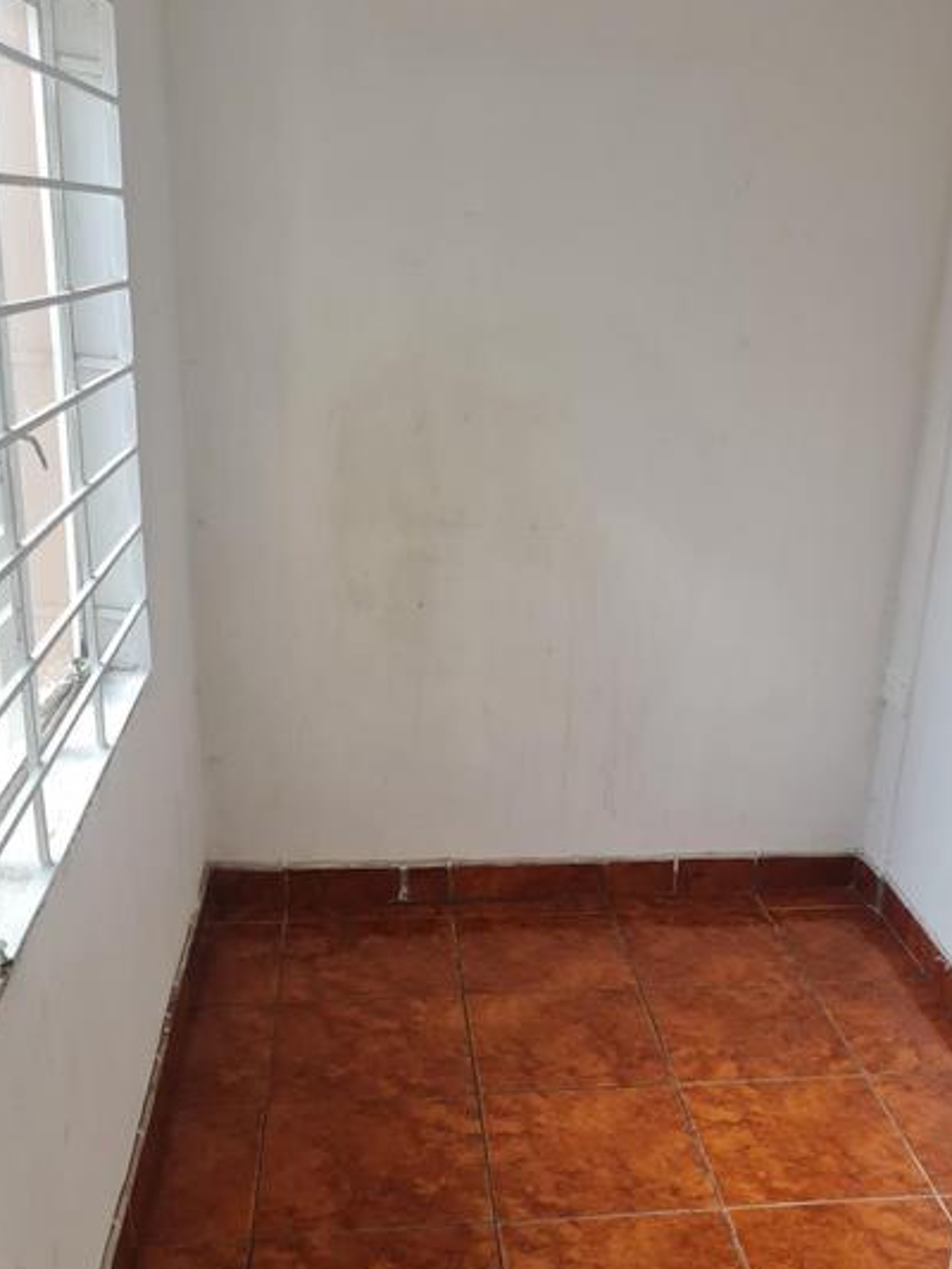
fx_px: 1430
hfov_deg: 36.3
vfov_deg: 47.2
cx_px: 664
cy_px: 829
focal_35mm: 39
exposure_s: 1/100
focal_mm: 5.4
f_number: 1.8
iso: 100
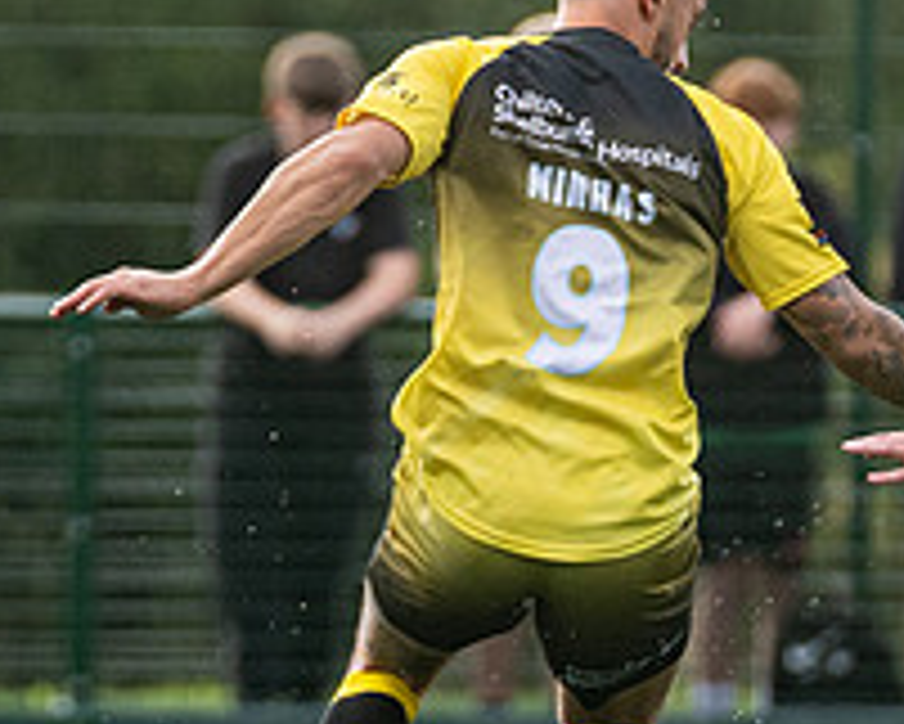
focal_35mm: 1574
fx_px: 42133
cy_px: 660
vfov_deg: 1.0
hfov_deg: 1.2
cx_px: 1045
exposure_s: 1/1600
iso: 400
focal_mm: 300
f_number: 4
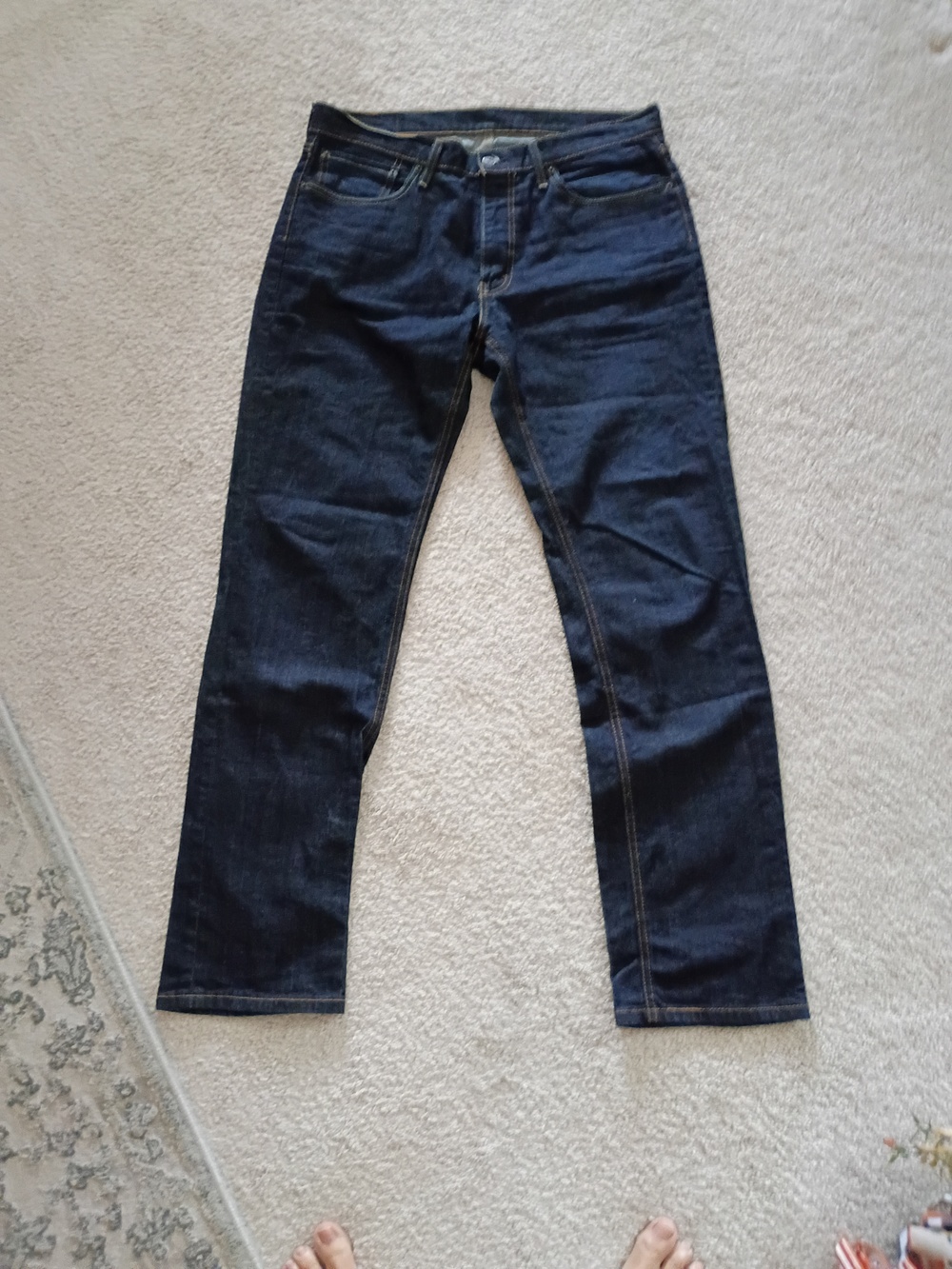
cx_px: 476
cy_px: 634
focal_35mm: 29
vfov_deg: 61.7
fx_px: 1063
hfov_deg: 48.2
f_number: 1.8
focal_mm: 4.27
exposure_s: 1/24
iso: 2292
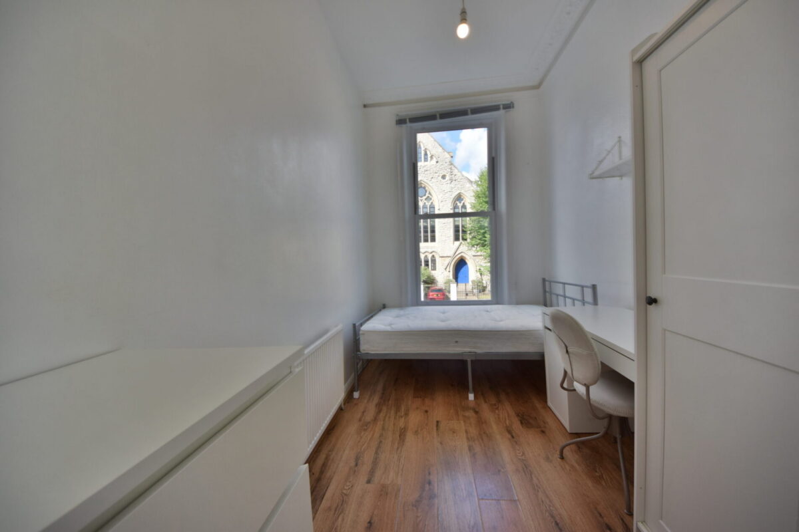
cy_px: 266
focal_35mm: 12
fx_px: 266
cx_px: 400
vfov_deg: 90.0
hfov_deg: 112.6
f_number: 4.5
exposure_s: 1/500
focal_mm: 8
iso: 400
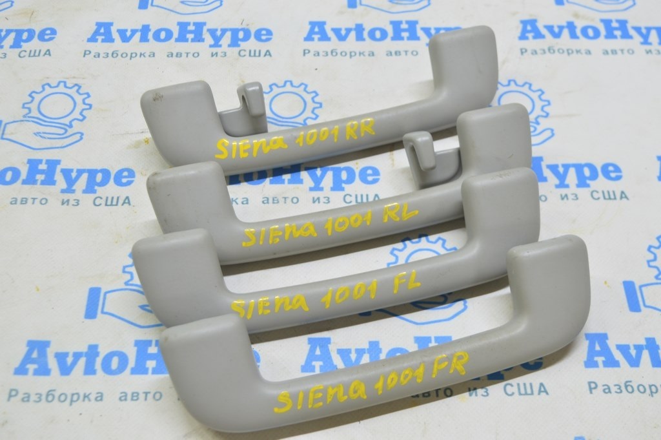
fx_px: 853
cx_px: 330
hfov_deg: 42.4
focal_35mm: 46
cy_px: 220
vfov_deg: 28.9
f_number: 5.6
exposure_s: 1/20
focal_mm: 31
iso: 400
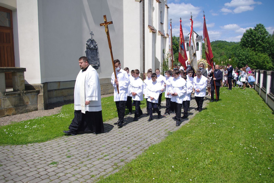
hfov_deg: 67.4
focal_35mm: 27
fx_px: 206
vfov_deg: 47.9
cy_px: 92
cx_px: 137
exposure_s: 1/1000
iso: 200
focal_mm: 18
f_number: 4.5
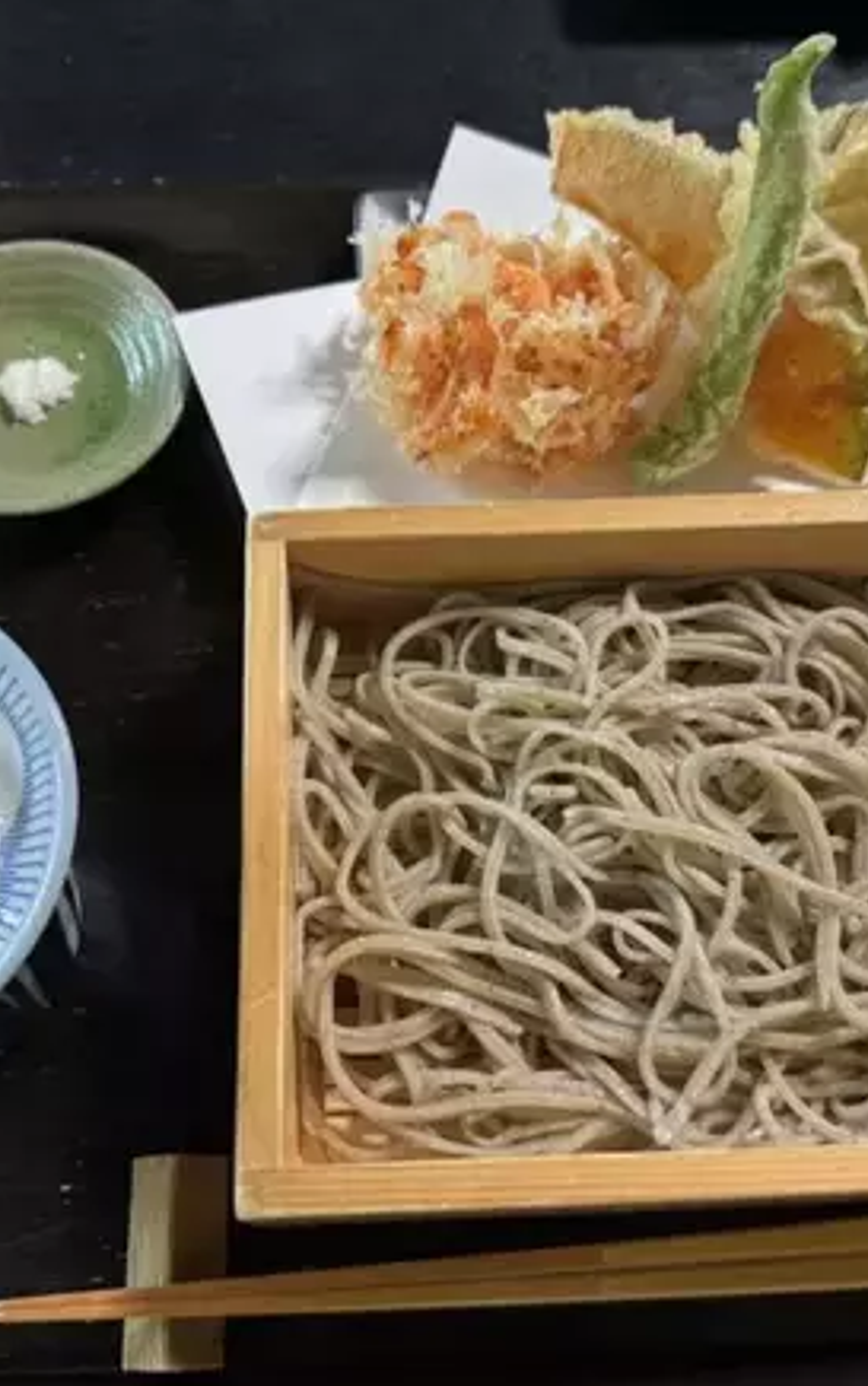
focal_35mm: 35
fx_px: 1323
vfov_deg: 55.3
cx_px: 442
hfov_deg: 36.3
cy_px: 706
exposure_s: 1/60
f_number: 1.78
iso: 640
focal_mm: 6.76
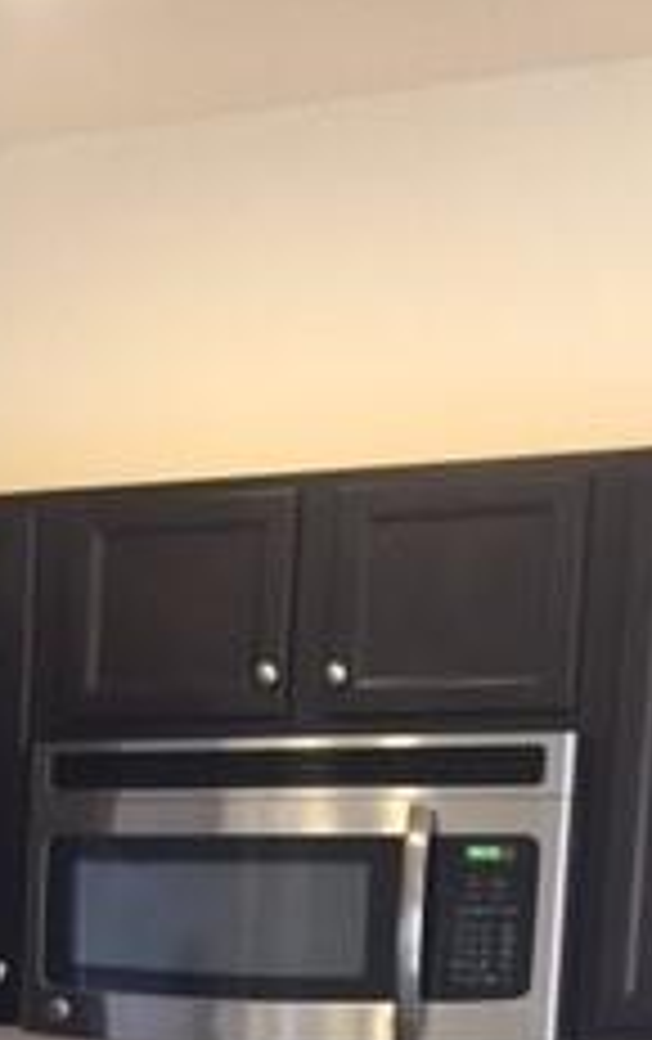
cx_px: -202
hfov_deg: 14.7
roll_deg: -0.6
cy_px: 1279
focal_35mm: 85
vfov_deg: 22.3
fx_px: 2409
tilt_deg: -7.2
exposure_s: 1/30
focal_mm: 4.15
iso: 125
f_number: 2.2
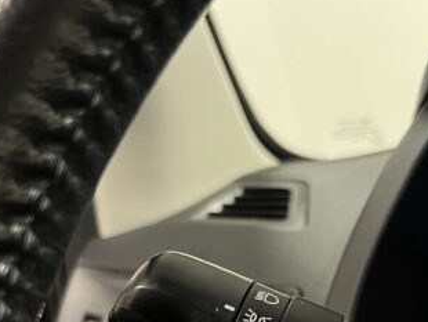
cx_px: 290
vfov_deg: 20.6
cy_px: 383
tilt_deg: -10.0
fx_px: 829
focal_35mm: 67
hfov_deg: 28.7
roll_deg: +0.5
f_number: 1.5
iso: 500
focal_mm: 5.7
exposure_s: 1/50
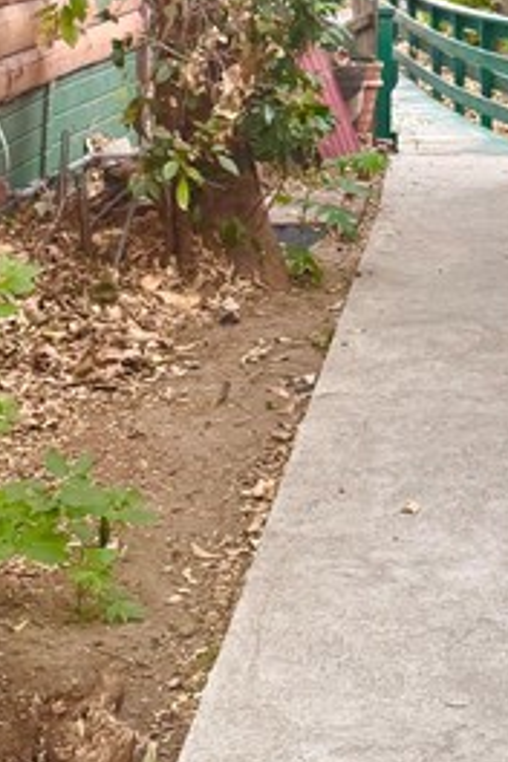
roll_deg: -1.2
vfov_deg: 19.6
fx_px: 2053
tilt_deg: +1.5
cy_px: -179
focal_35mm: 97
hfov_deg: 13.8
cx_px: 543
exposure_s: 1/120
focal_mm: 6.76
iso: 125
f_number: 1.78
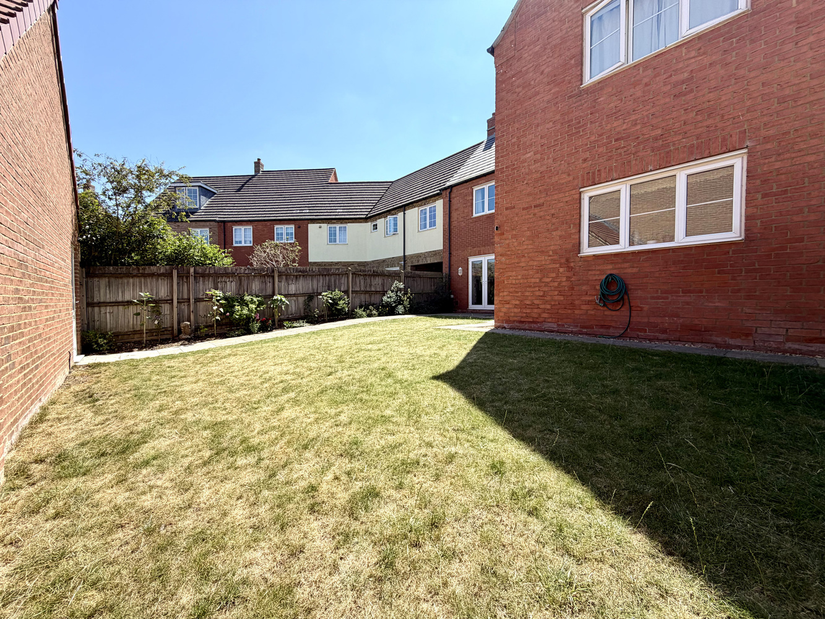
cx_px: 412
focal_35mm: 14
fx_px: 334
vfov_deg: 85.7
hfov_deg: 102.1
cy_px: 310
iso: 32
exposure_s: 1/770
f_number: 2.2
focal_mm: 2.22
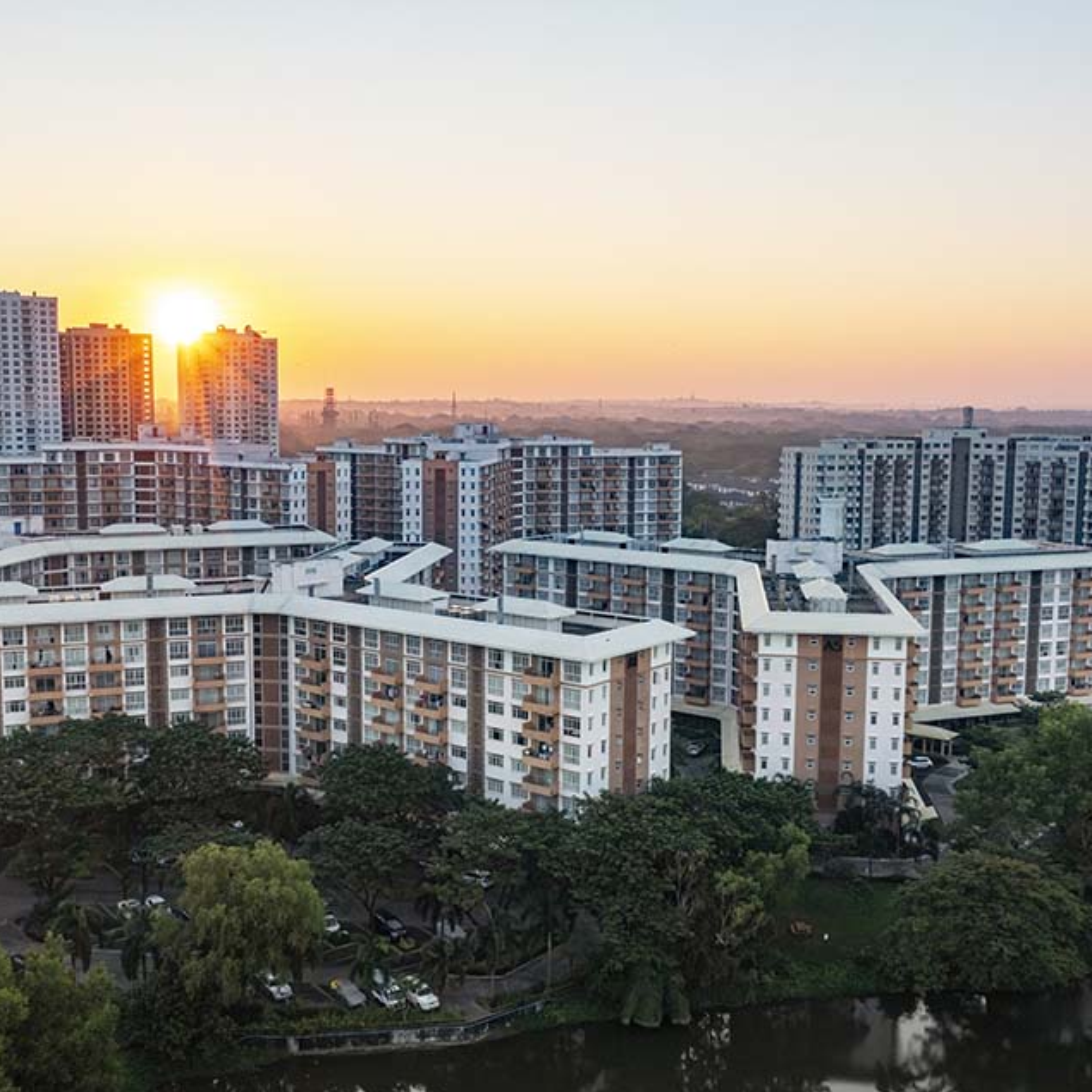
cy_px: 547
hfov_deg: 46.0
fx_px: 1285
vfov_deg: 46.0
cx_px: 516
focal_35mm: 36
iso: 100
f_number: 8
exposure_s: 1/120
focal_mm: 10.26
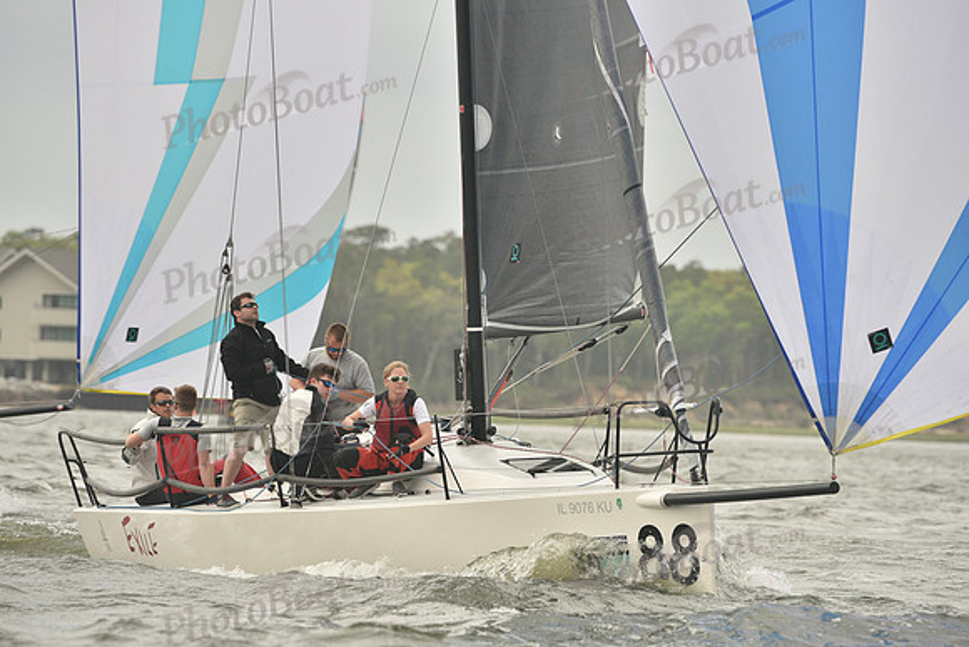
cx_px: 484
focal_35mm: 400
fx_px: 10769
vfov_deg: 3.4
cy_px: 324
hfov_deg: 5.2
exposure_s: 1/800
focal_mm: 400
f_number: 8
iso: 400
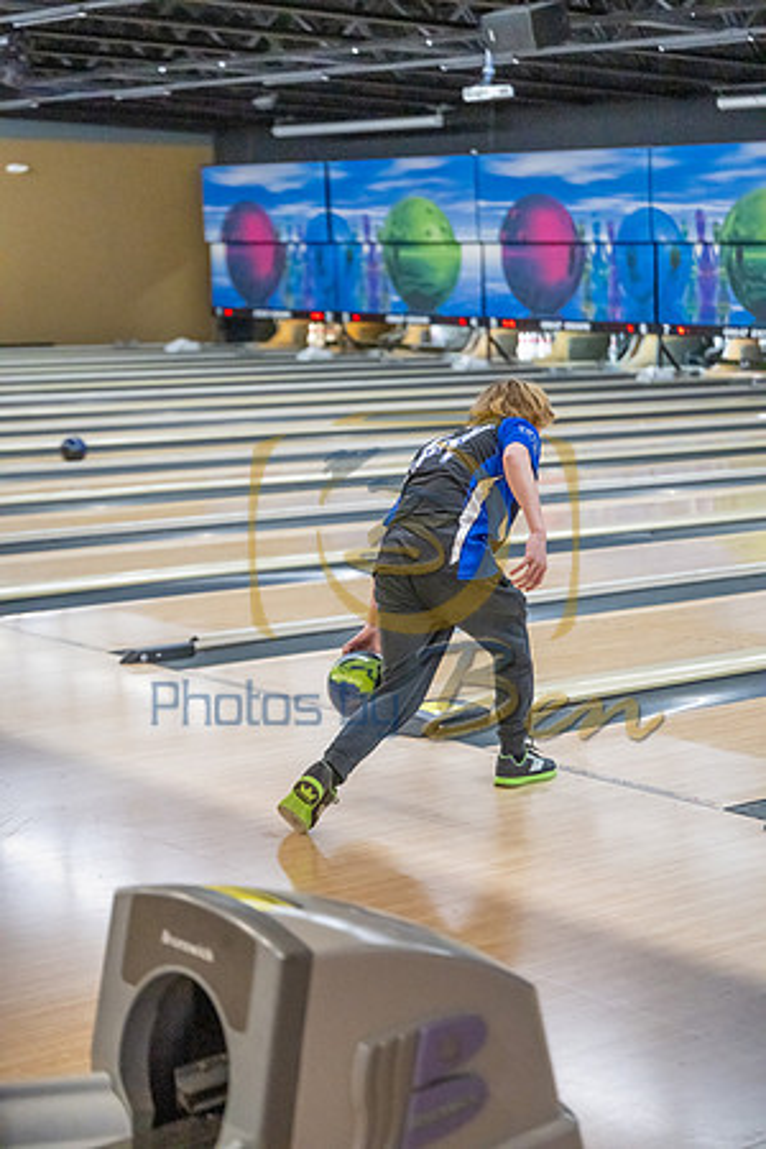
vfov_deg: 28.8
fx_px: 2234
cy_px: 574
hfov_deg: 19.5
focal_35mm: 70
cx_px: 383
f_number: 2.8
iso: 4000
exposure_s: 1/800
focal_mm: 70
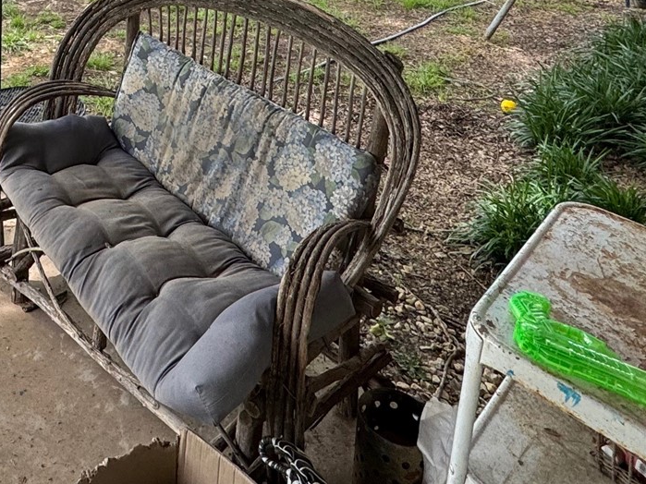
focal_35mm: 41
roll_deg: -0.2
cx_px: 40
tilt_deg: -5.7
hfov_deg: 41.4
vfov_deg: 28.1
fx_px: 765
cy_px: -165
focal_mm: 2.22
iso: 40
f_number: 2.2
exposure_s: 1/341
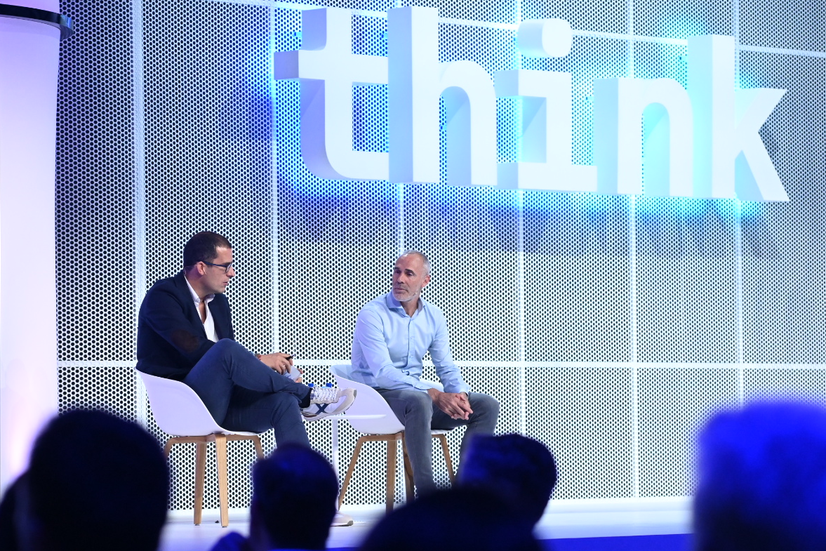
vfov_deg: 8.0
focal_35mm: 172
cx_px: 443
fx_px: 3947
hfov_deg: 11.9
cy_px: 293
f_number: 5
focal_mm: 125
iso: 6400
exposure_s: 1/400
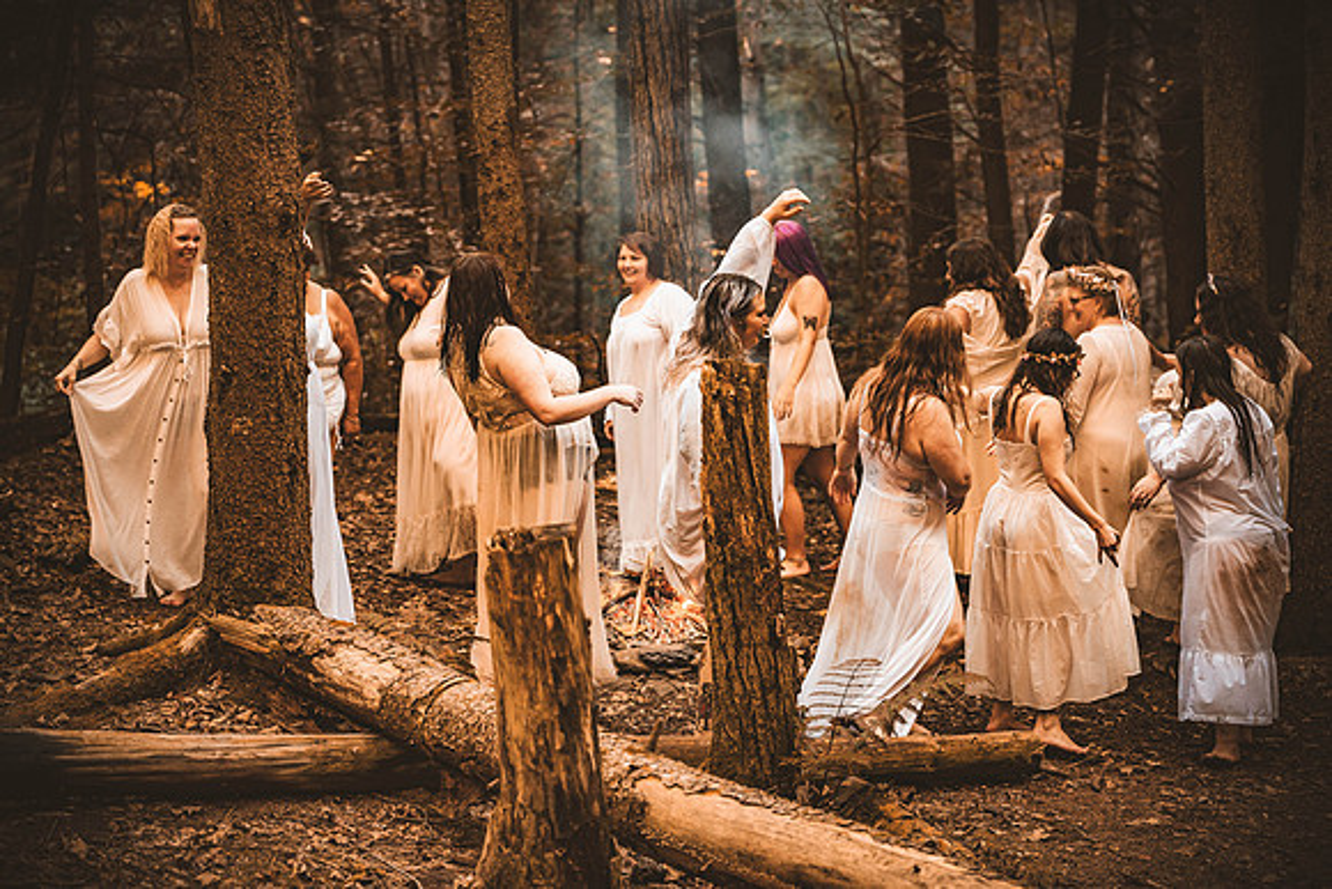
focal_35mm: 70
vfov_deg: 19.5
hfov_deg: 28.8
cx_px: 666
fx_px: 2590
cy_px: 444
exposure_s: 1/160
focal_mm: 70
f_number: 2.8
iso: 1000
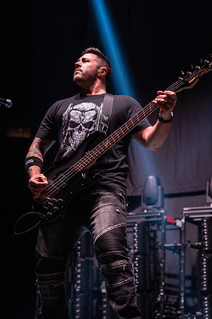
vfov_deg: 34.5
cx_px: 106
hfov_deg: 23.4
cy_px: 160
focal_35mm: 58
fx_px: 512
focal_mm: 58
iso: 1600
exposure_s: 1/200
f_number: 4
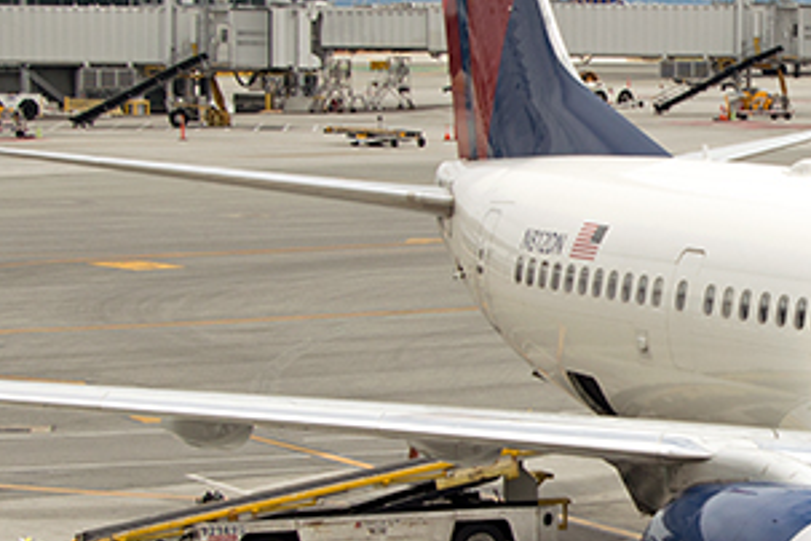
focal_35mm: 190
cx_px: 859
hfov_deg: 10.7
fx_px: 4280
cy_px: 296
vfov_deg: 7.2
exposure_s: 1/320
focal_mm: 48
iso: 320
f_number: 8
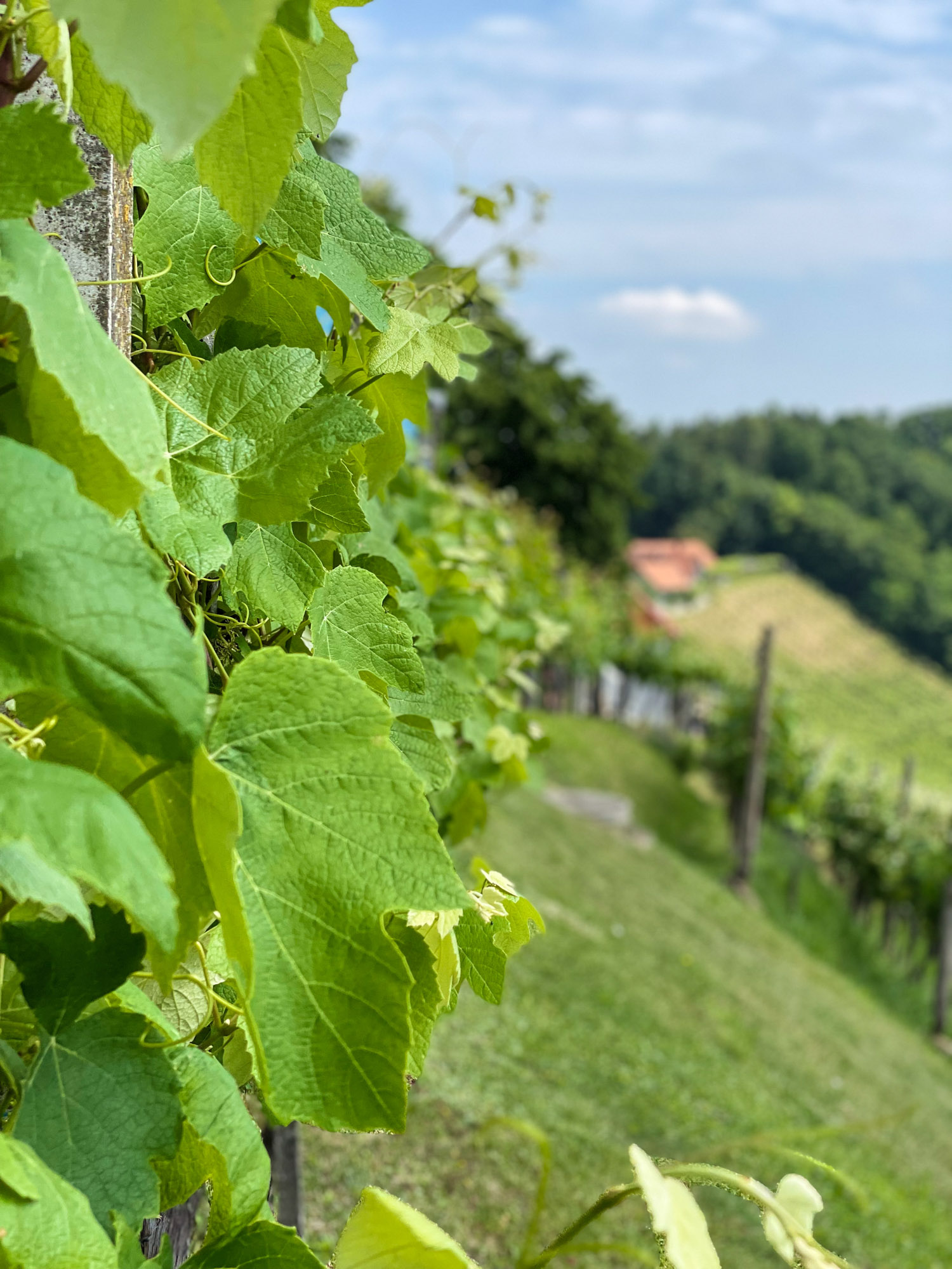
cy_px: 634
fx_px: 1907
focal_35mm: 52
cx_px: 476
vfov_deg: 36.8
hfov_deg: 28.0
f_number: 2
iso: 32
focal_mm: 6
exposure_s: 1/1600
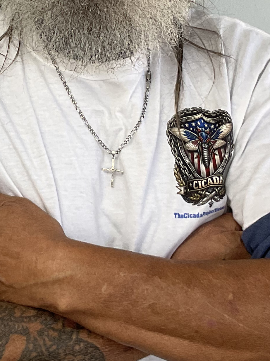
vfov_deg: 20.3
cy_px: 43
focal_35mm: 95
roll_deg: -0.5
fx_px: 988
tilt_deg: -4.2
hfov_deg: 15.5
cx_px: 58
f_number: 1.8
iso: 50
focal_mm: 3
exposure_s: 1/120
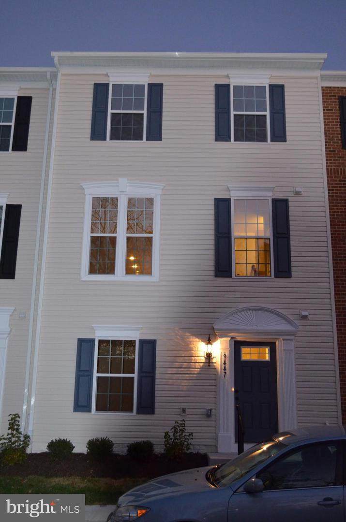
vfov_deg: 49.6
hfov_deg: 34.1
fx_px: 565
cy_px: 261
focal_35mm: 39
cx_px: 173
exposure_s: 1/60
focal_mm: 26
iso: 2200
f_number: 4.2
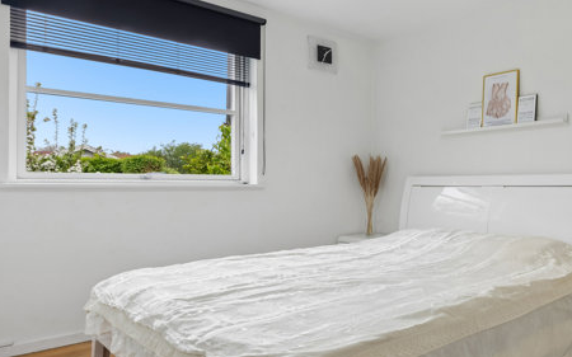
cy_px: 185
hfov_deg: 59.3
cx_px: 461
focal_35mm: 29
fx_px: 452
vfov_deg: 43.1
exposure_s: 1/10
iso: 200
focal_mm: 16
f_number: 10
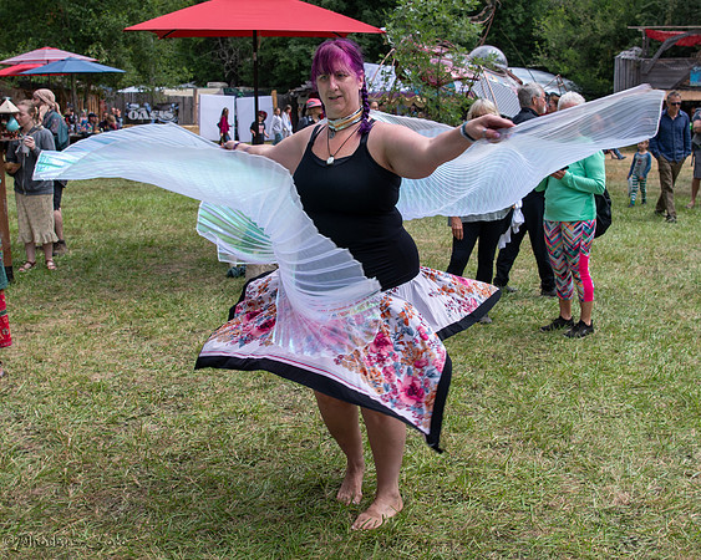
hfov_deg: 44.2
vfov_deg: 35.8
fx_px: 864
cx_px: 370
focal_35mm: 42
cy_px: 227
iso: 100
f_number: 6.3
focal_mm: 24
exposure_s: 1/320
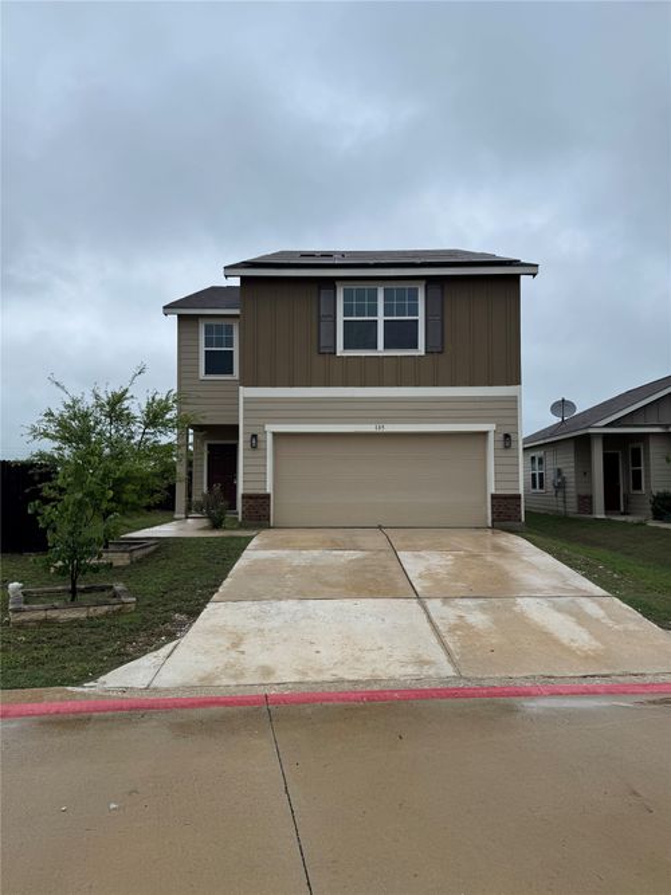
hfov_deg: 56.8
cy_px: 448
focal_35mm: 24
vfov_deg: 71.6
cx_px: 336
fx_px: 620
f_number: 1.78
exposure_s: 1/2506
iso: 80
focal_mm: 6.76
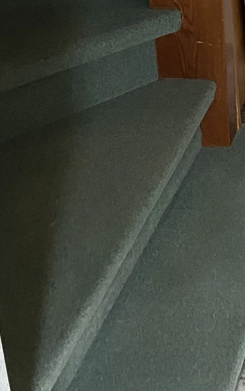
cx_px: 435
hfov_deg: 13.2
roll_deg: +2.0
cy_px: -214
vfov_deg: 19.7
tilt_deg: -14.8
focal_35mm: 90
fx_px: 961
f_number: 1.8
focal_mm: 4.25
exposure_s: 1/60
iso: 320
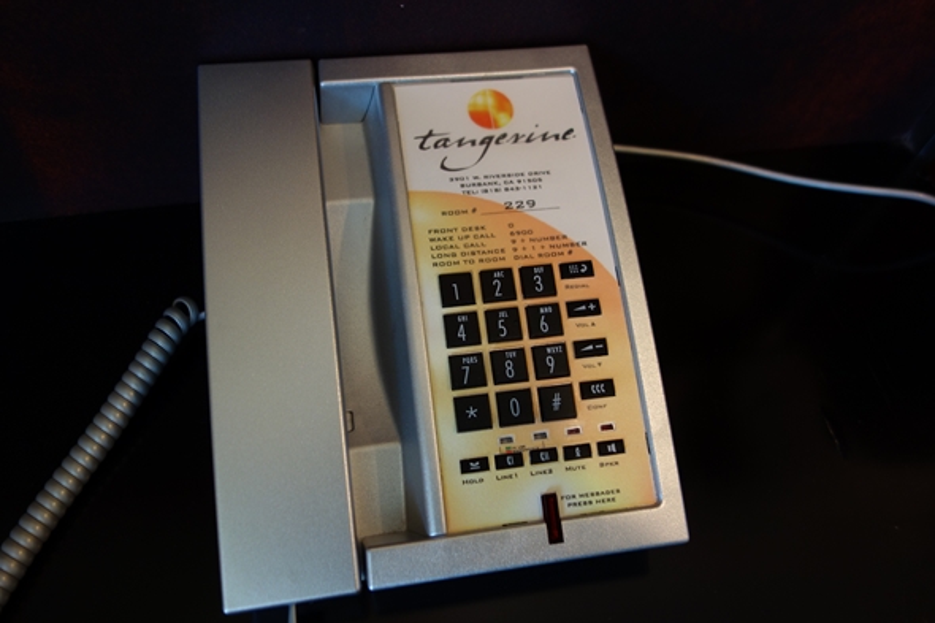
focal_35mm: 28
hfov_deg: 65.5
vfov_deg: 46.4
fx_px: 727
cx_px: 468
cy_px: 312
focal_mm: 10.4
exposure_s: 1/40
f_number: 1.8
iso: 125
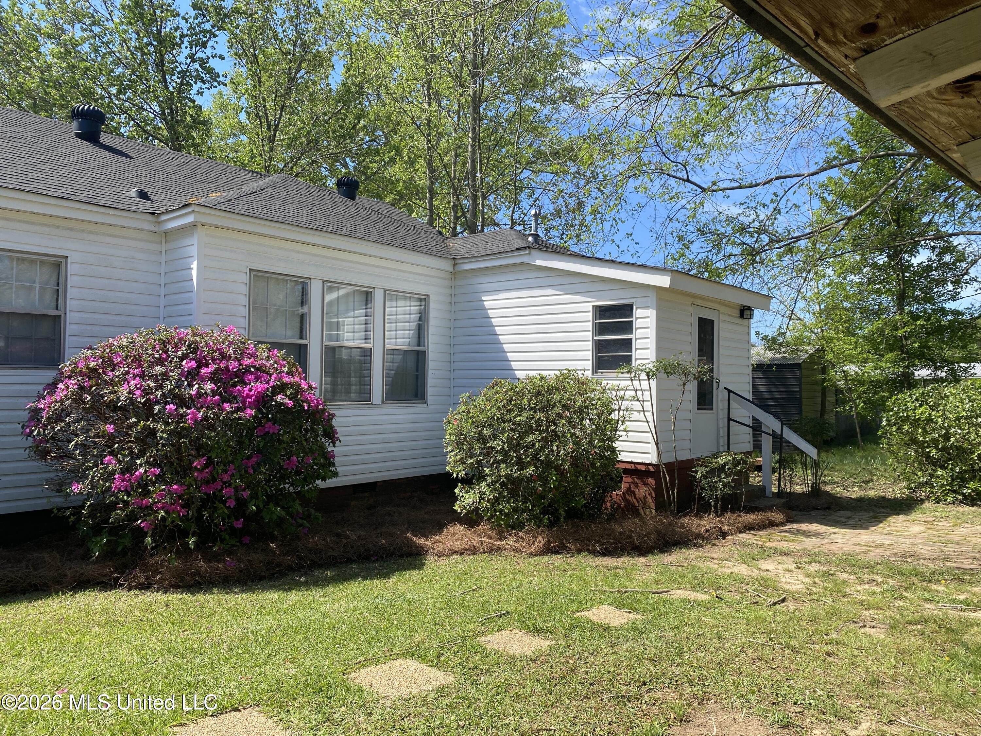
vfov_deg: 53.1
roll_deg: -2.5
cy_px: 368
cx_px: 490
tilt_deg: +2.4
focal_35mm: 26
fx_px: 737
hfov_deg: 67.3
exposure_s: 1/1447
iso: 32
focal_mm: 4.25
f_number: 1.8
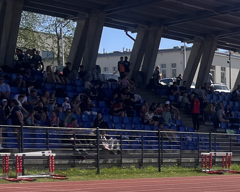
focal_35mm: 92
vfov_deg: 16.2
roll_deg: -1.2
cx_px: 348
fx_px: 654
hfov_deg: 18.6
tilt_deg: -5.0
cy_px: 210
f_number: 1.6
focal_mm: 5.1
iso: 50
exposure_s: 1/4310
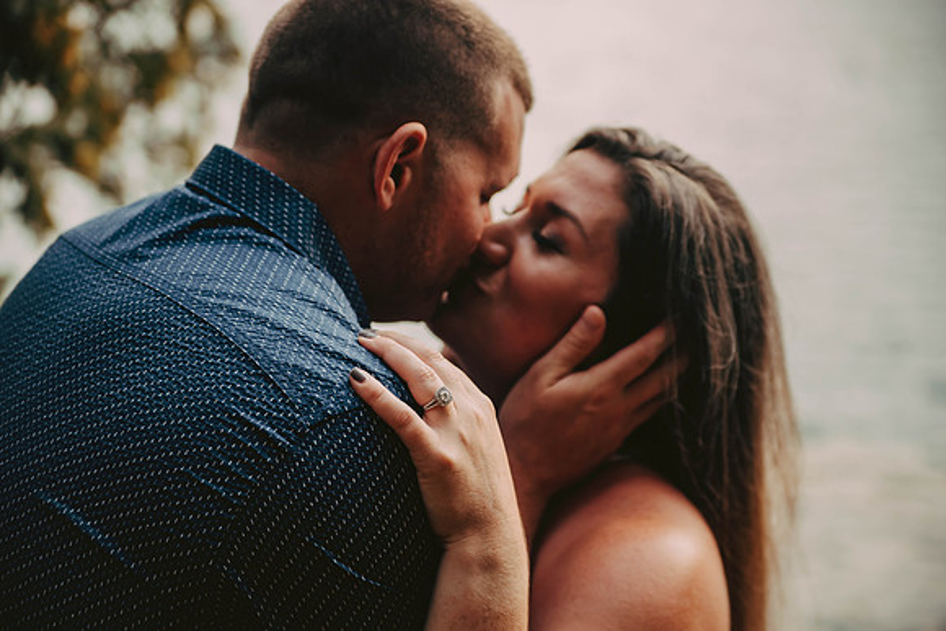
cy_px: 316
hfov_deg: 27.0
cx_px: 473
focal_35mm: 75
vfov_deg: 18.2
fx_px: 1971
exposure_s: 1/320
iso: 640
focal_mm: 75
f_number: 2.8
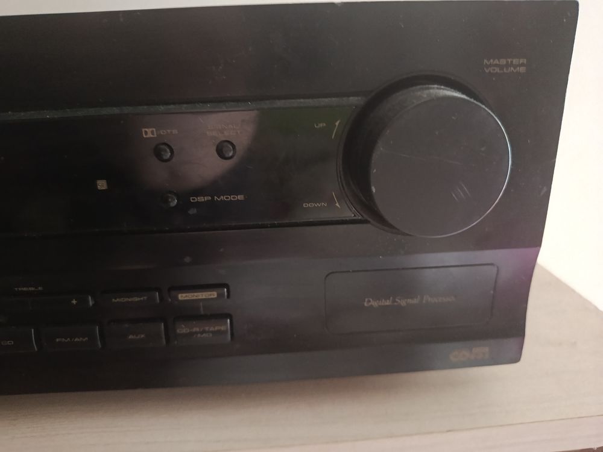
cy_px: 226
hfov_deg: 71.6
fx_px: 418
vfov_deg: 56.8
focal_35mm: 24
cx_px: 302
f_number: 1.7
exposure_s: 1/25
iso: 3200
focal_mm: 5.24
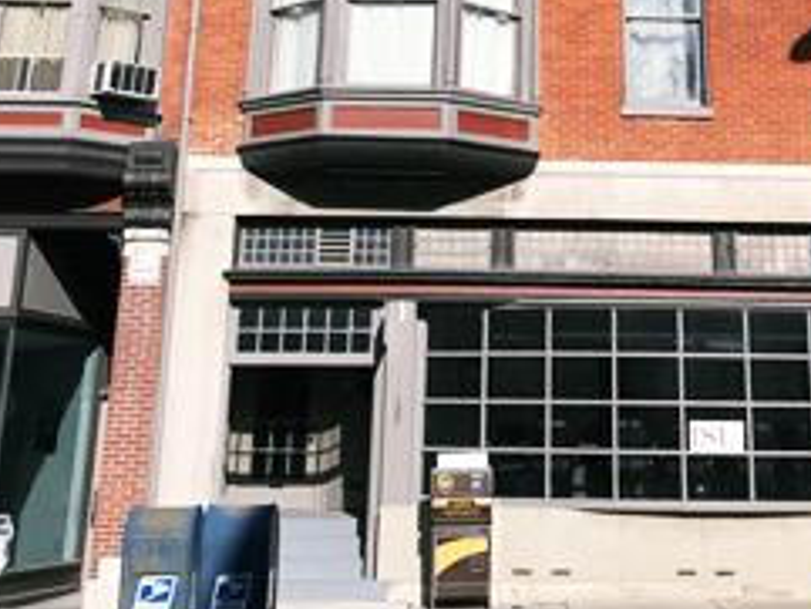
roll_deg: -0.4
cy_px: -40
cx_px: 523
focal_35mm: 58
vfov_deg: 23.8
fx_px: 1360
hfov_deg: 33.0
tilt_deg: +20.2
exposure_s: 1/4000
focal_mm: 3.99
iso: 20
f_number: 1.8
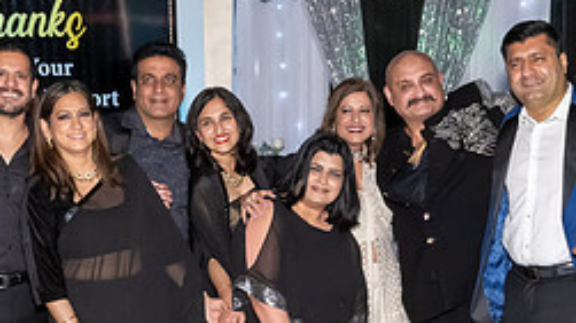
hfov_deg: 32.4
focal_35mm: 65
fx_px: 992
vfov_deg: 18.2
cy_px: 303
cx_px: 281
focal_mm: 17
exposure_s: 1/250
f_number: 9
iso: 2000
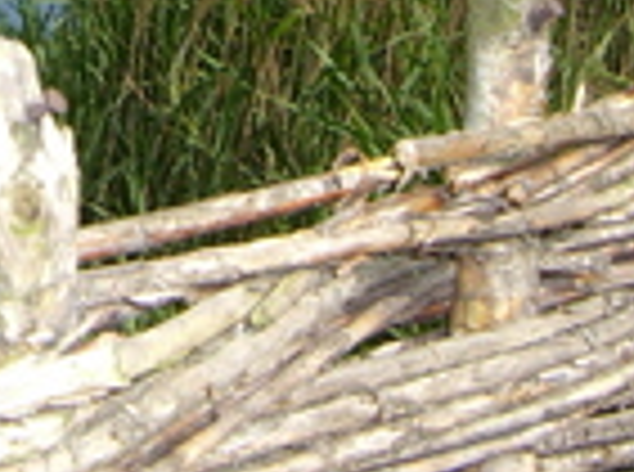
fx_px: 2174
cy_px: -162
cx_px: -27
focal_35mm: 119
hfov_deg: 16.2
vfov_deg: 12.0
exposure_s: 1/640
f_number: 4.3
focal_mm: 6.2
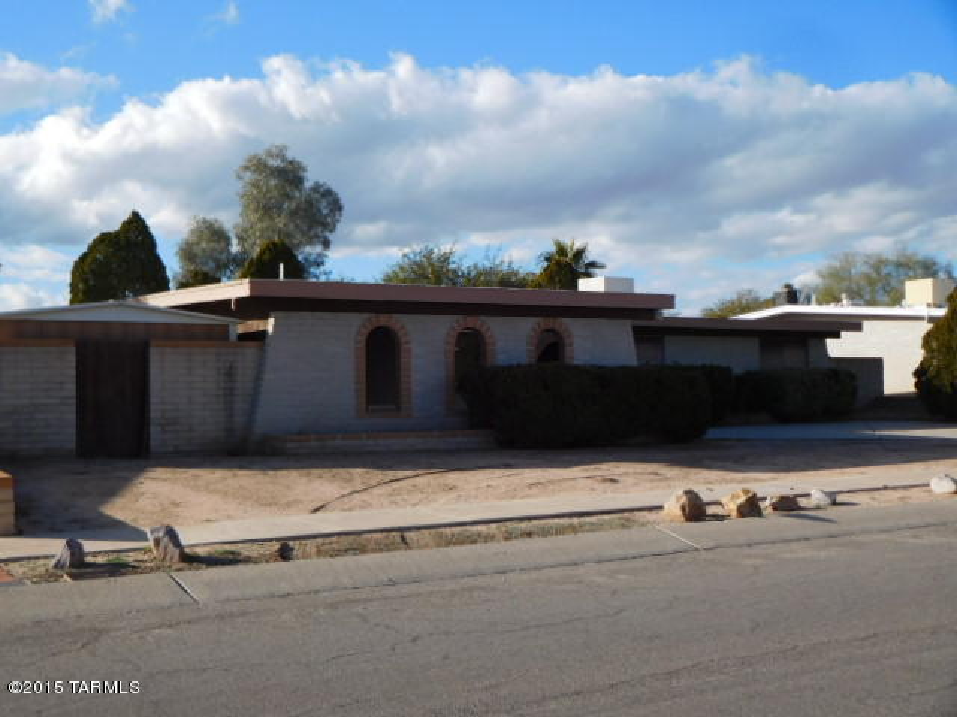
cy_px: 358
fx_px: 1244
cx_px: 478
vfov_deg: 32.2
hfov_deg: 42.1
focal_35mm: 45
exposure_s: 1/1000
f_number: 4
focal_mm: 8
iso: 125
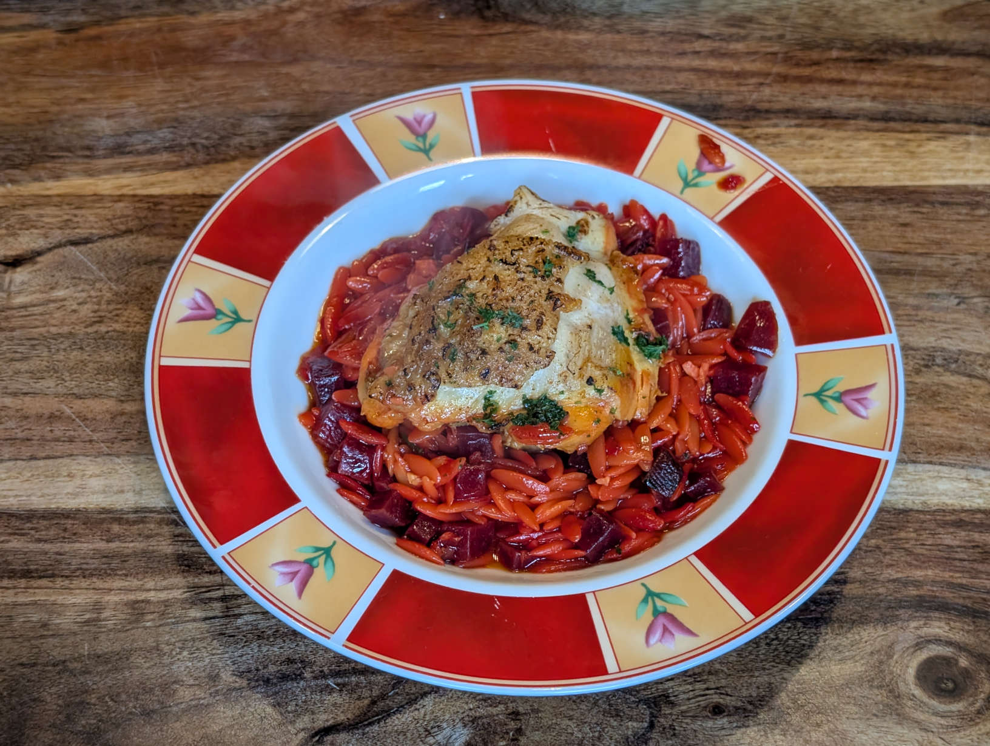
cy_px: 373
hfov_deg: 38.9
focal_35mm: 49
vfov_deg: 29.7
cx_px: 495
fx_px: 1403
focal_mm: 6.9
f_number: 1.68
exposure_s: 1/96.7
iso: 247
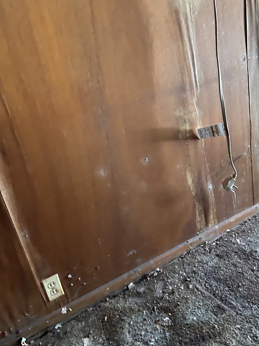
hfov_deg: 39.5
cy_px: 188
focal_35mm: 36
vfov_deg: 51.3
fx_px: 359
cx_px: 156
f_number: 1.5
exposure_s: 1/38
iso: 640
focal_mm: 5.7
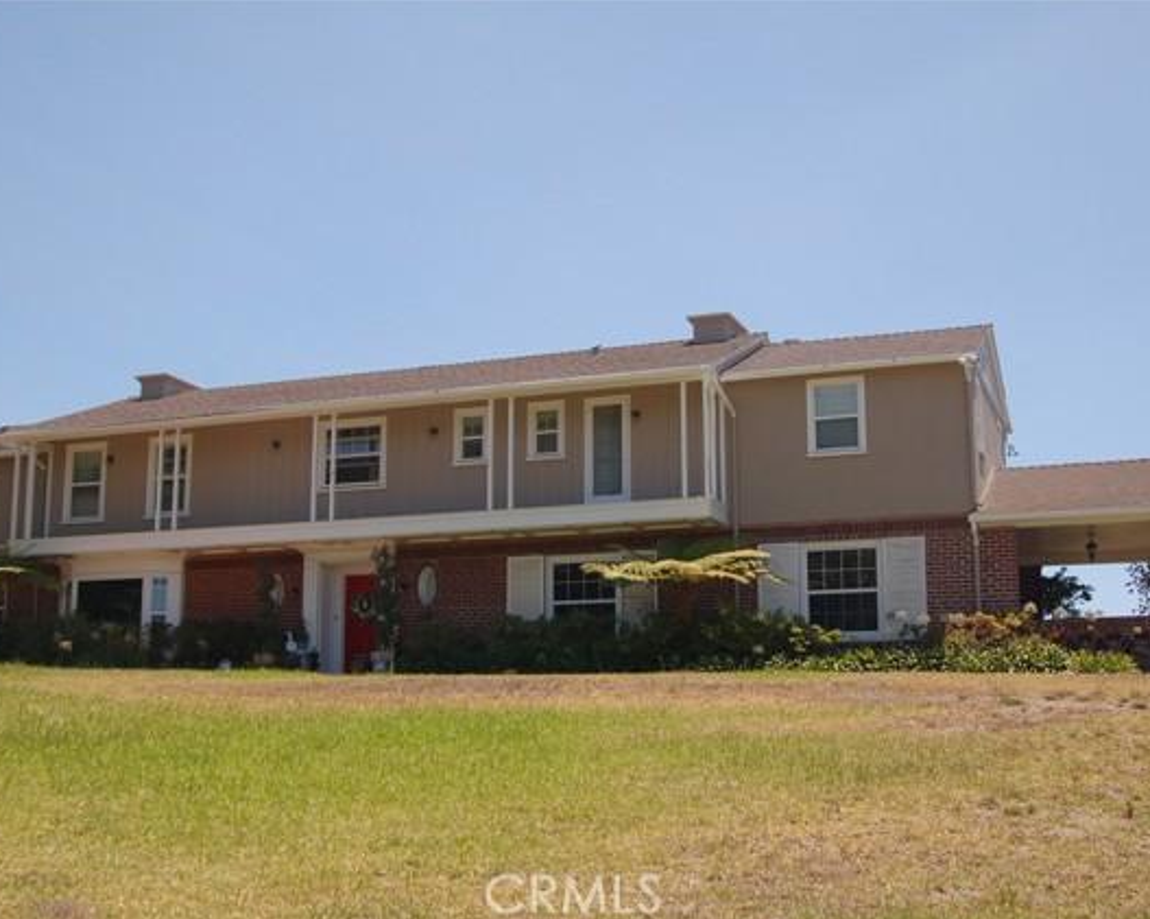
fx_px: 1395
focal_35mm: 41
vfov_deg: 36.5
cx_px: 561
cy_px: 462
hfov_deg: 44.8
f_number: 7.1
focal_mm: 24
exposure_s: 1/500
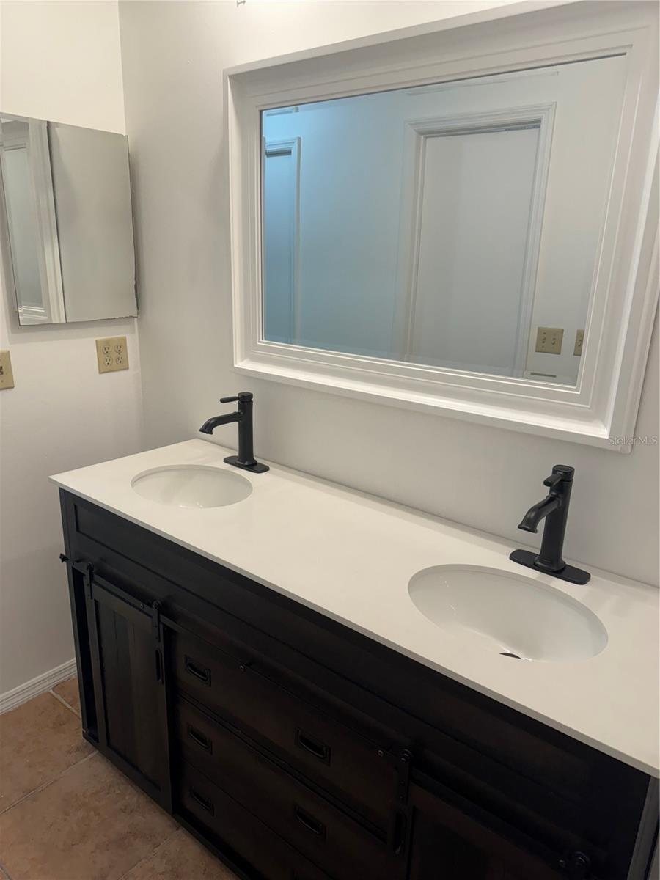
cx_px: 330
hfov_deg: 56.8
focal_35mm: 24
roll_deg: -1.4
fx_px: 610
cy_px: 440
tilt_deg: -17.4
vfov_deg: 71.6
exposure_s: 1/120
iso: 160
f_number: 1.78
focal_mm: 6.76
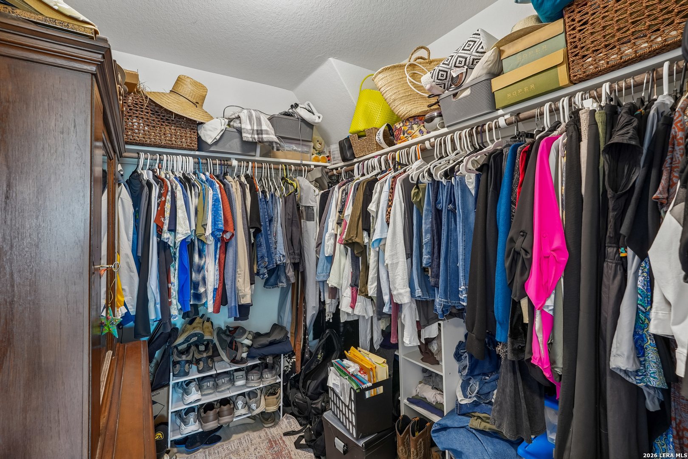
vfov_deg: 72.1
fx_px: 315
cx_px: 344
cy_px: 230
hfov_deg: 95.0
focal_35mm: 16
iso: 400
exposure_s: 1/1.67
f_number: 8
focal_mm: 16.5
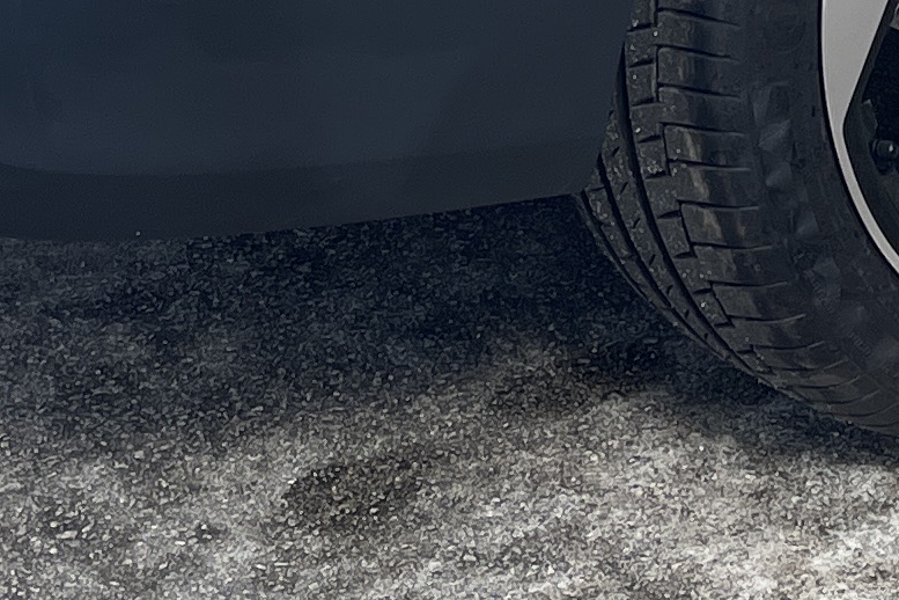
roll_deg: +0.7
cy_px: -705
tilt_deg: -13.1
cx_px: 1017
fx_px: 3371
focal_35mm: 135
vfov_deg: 9.3
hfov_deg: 14.8
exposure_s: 1/2488
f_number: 1.6
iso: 32
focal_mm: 5.1
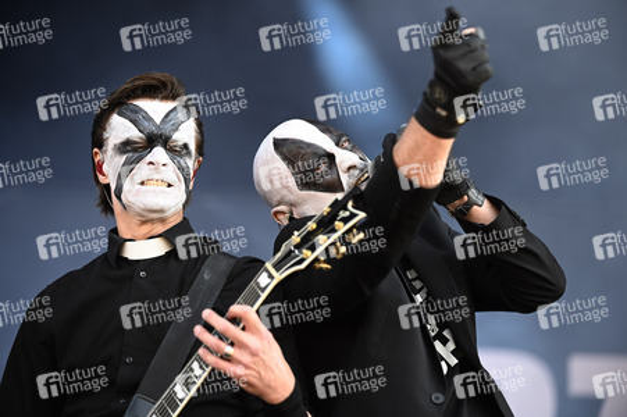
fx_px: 2088
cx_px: 314
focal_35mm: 120
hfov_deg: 17.1
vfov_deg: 11.4
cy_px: 208
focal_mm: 120
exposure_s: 1/400
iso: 320
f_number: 2.8
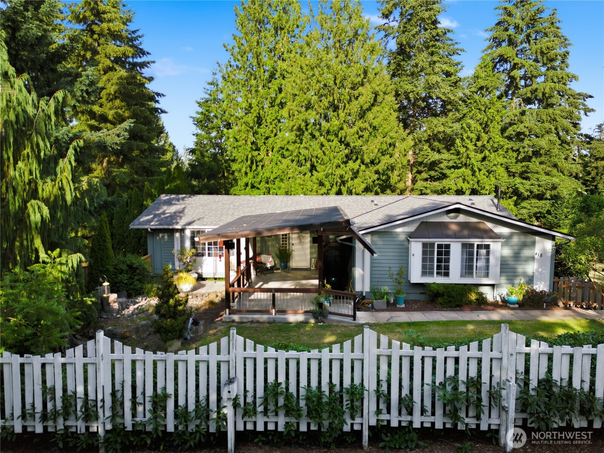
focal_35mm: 24
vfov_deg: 56.8
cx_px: 302
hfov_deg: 71.6
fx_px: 419
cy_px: 226
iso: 100
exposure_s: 1/1000
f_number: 1.7
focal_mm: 6.7
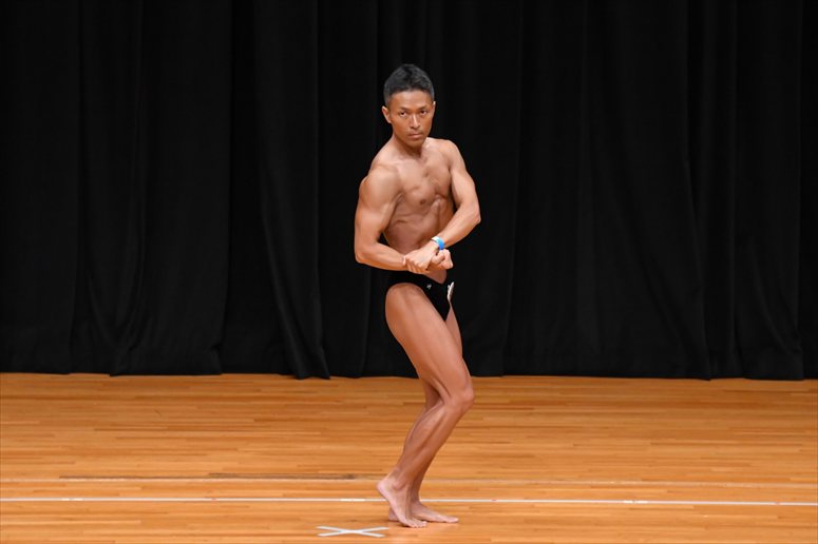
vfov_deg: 4.8
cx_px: 409
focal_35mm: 285
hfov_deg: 7.2
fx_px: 6473
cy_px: 272
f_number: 5.6
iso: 3200
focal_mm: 190
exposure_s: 1/400
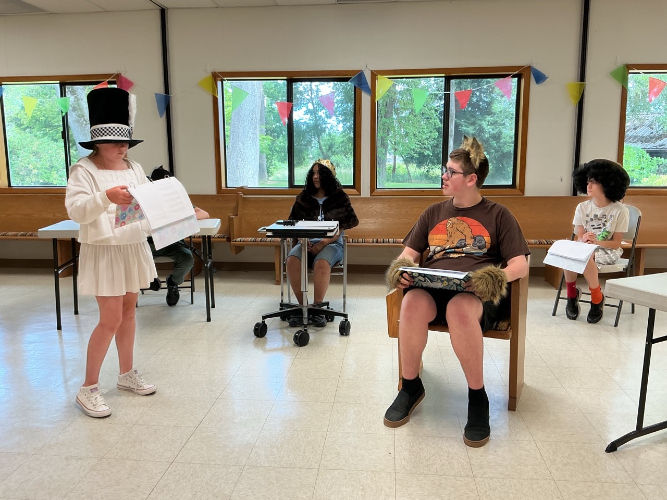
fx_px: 559
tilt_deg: -8.9
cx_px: 334
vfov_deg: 48.2
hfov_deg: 61.7
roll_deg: +0.6
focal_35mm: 29
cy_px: 250
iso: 40
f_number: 1.8
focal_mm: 3
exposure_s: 1/60
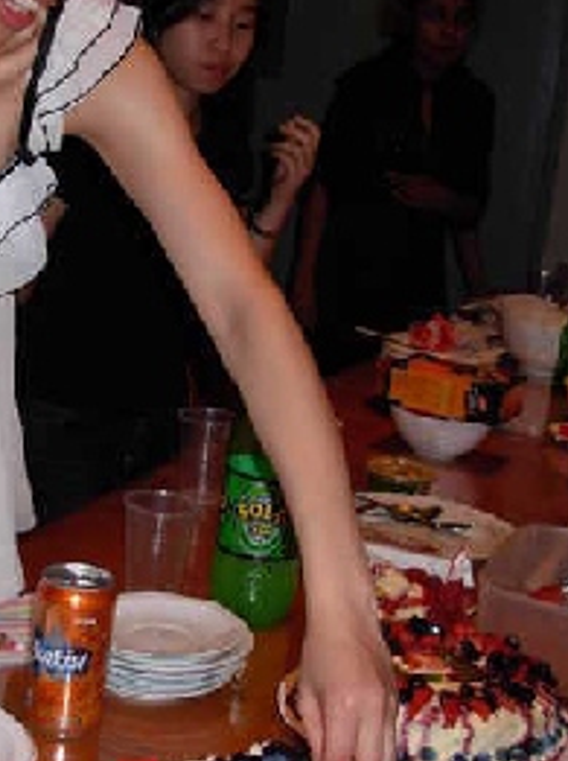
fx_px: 1535
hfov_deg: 20.7
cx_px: 111
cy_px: 356
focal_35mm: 70
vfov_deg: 27.8
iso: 79
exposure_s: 1/22.6
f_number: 2.9
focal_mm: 6.3
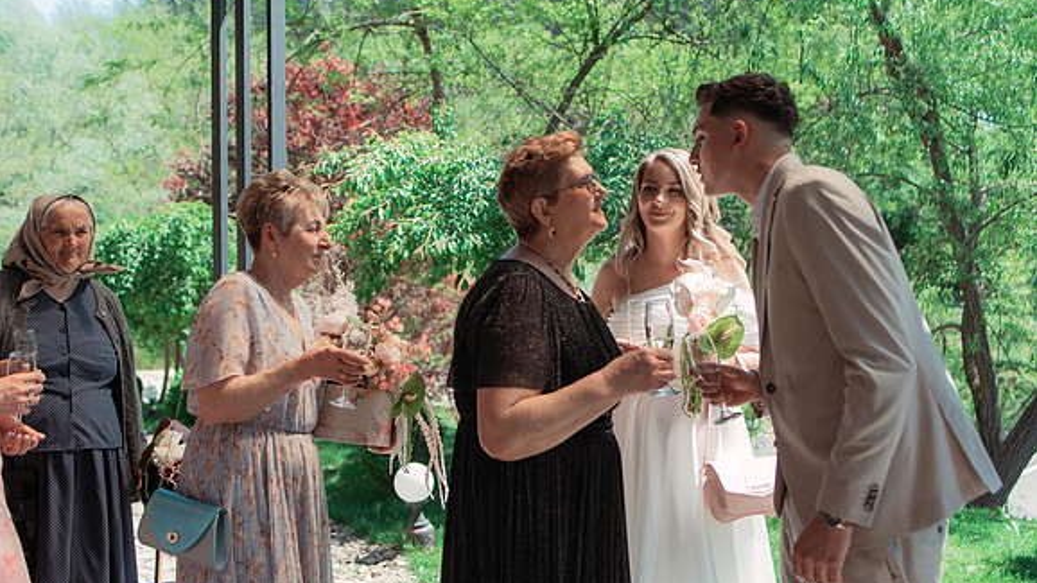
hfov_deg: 51.6
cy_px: 291
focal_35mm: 39
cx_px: 504
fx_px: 1072
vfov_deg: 30.4
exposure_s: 1/500
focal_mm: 35
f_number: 3.2
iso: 125
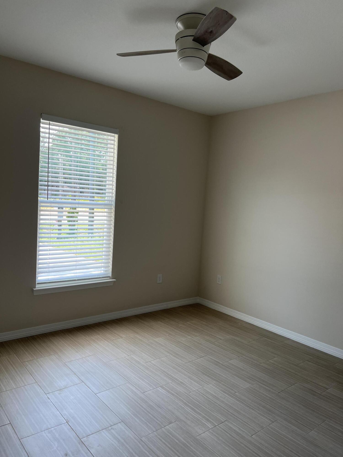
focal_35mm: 26
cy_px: 228
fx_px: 344
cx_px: 172
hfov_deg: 53.1
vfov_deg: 67.3
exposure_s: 1/161
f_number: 1.5
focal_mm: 5.7
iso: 50
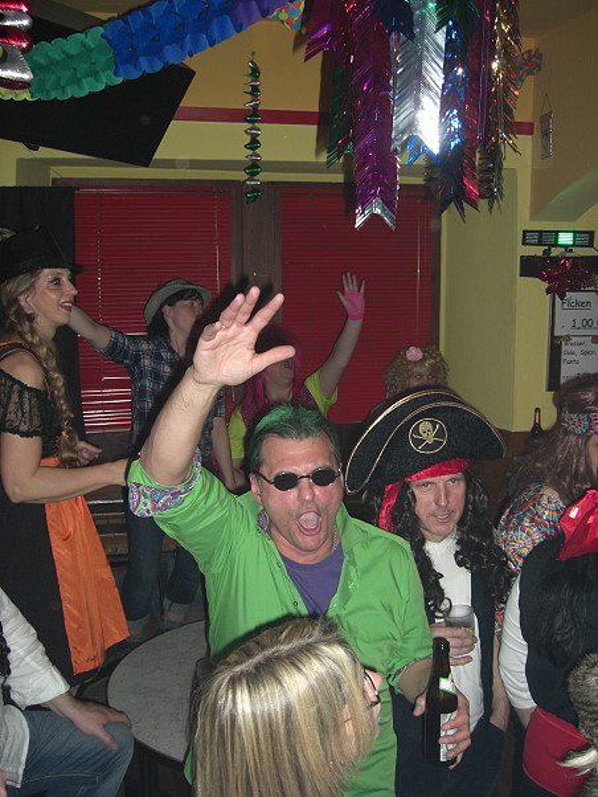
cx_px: 299
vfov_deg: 49.0
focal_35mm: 38
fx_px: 875
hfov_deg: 37.7
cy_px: 398
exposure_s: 1/60
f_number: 2.8
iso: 200
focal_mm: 7.9
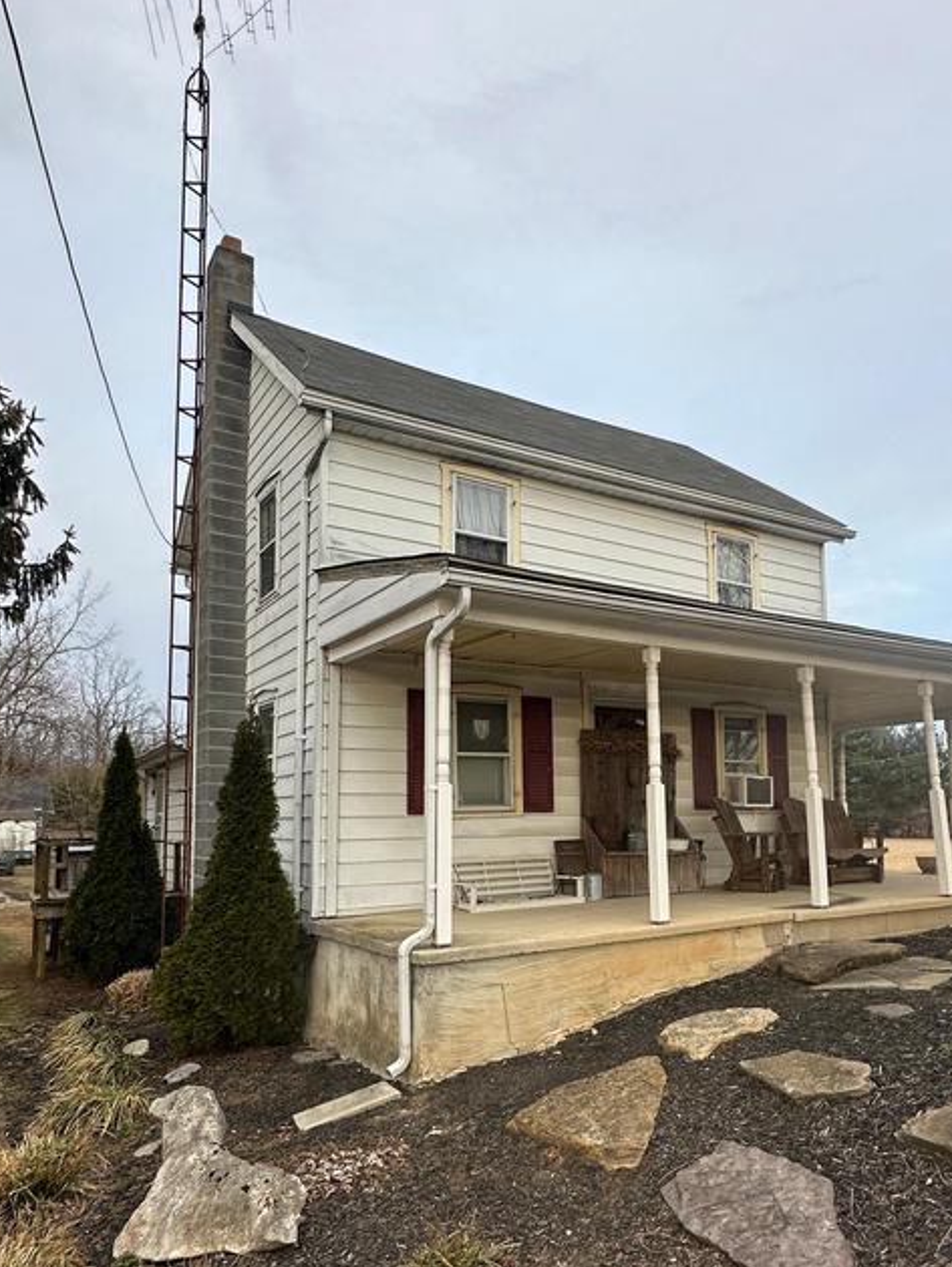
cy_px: 744
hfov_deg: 56.5
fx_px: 879
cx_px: 558
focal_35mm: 24
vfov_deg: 71.0
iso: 40
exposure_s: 1/292
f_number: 2.2
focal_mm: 2.22
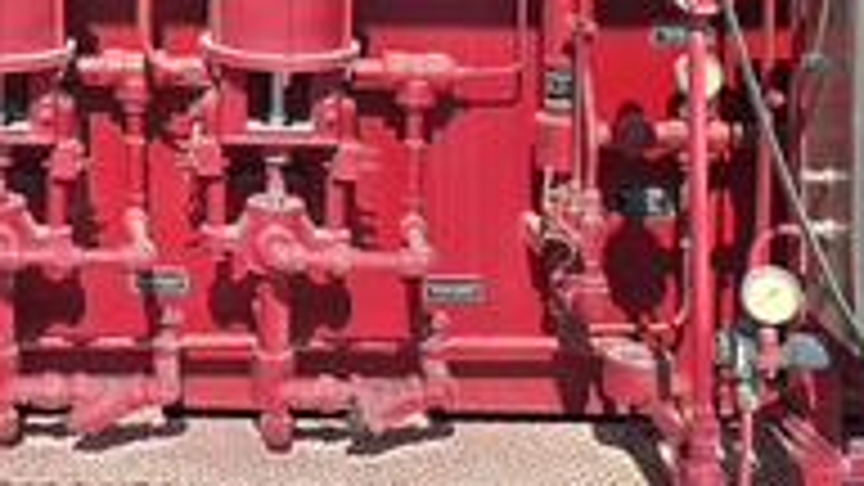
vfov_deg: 12.0
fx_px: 2245
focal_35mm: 98
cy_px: -173
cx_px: -117
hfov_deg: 20.6
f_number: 1.7
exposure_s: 1/586
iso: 12
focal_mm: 6.3
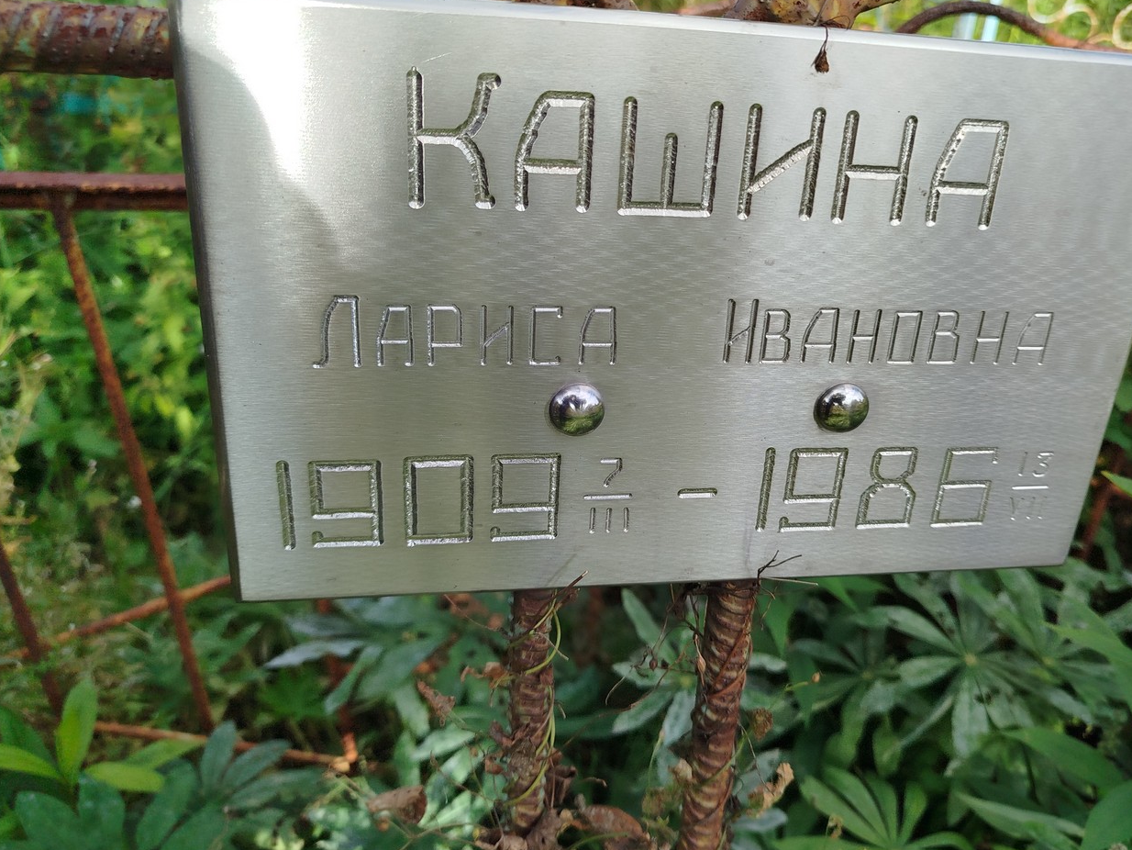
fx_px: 916
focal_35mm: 28
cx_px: 643
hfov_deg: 63.2
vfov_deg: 49.7
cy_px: 379
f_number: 1.7
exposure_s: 1/672
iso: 50
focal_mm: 5.31
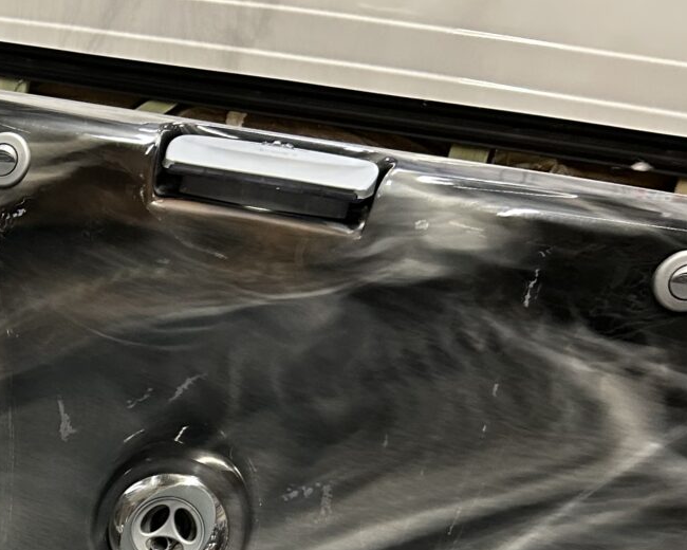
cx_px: -367
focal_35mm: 80
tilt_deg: -28.0
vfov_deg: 18.4
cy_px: 625
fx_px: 1627
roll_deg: -3.8
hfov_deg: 20.2
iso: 250
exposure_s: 1/60
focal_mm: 5.7
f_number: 1.5
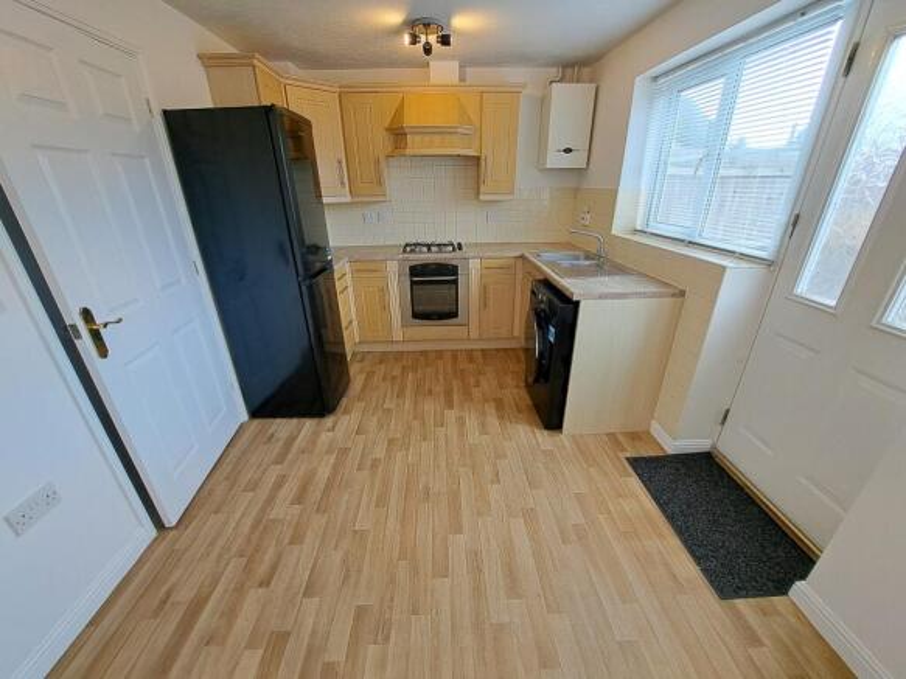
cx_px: 453
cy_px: 340
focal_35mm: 13
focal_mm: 1.74
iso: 50
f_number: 2.2
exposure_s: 1/100
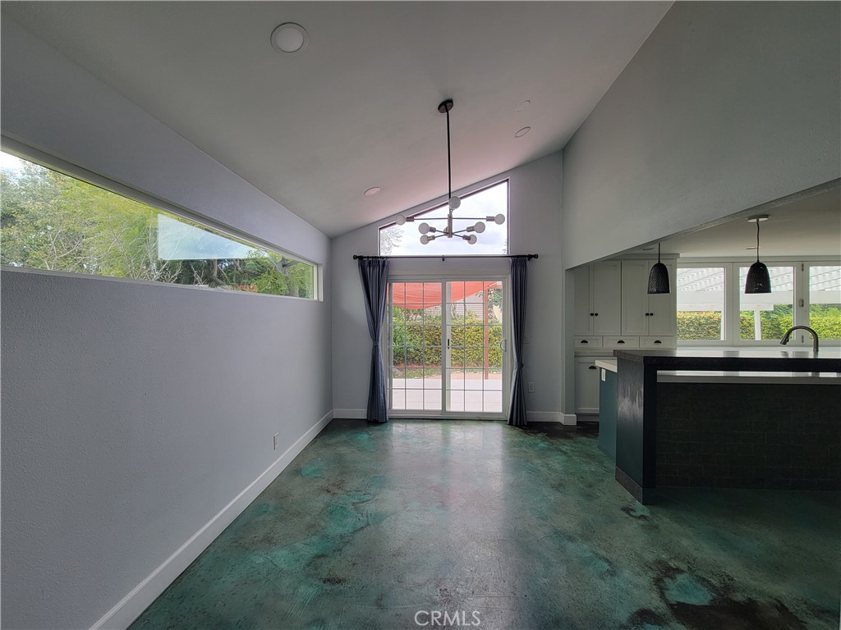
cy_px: 315
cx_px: 420
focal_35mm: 13
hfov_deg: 106.2
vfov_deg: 89.9
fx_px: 316
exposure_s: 1/101
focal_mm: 2.2
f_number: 2.2
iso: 50
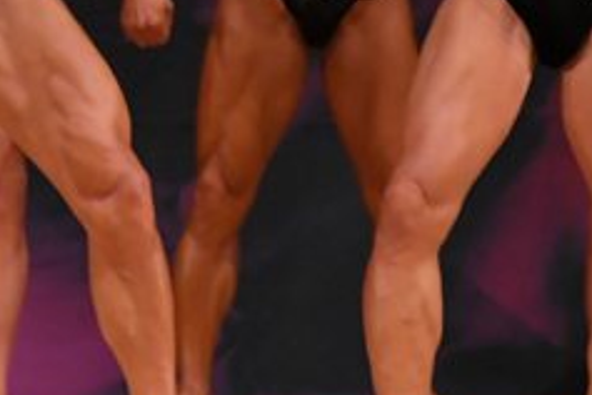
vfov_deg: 1.6
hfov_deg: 2.3
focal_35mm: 883
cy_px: -10
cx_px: 766
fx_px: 14519
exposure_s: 1/400
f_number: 5.6
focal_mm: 180
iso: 4500
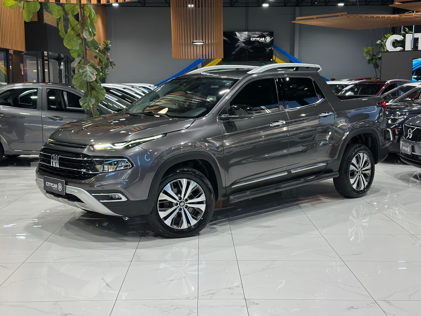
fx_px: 584
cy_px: 158
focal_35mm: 48
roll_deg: +0.0
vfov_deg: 30.3
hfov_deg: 39.7
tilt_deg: -7.5
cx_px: 210
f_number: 1.78
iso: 160
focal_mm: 6.86
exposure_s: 1/120
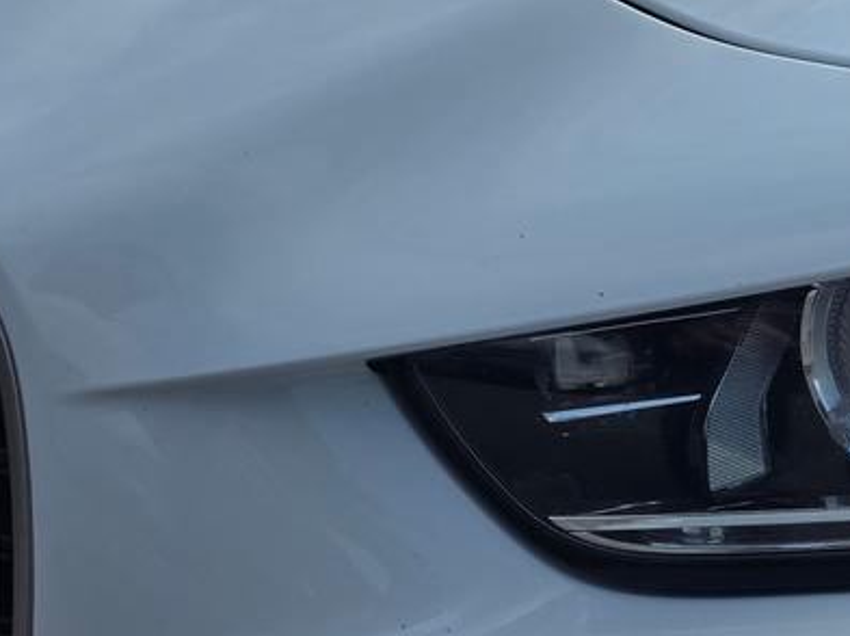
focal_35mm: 75
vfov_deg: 19.3
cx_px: 1053
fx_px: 1840
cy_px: 549
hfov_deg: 23.5
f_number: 1.7
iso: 80
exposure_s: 1/6150
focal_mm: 6.3
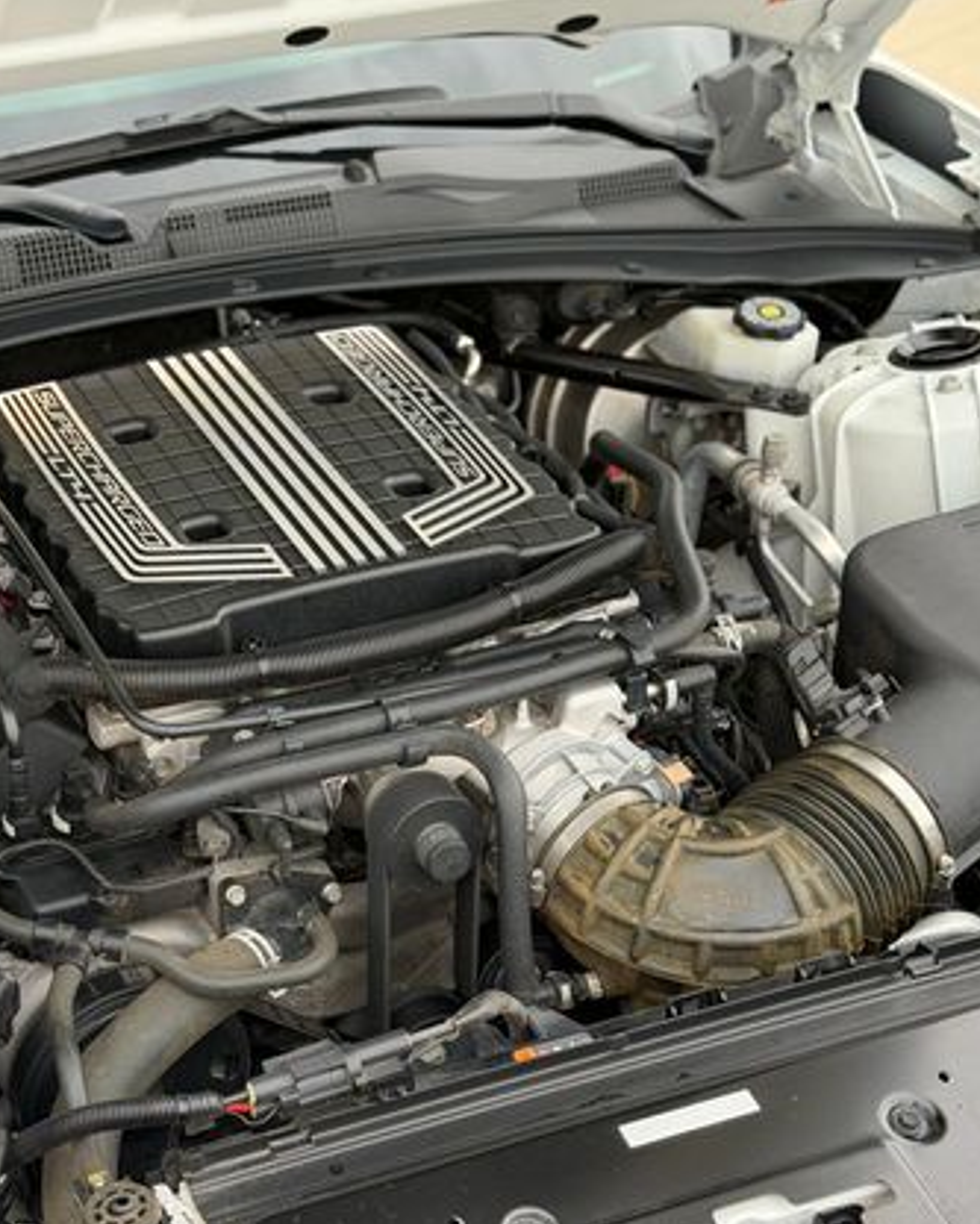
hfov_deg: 21.2
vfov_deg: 26.4
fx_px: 2609
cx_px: 303
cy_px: 630
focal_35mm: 72
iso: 80
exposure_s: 1/503
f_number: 1.78
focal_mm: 6.76
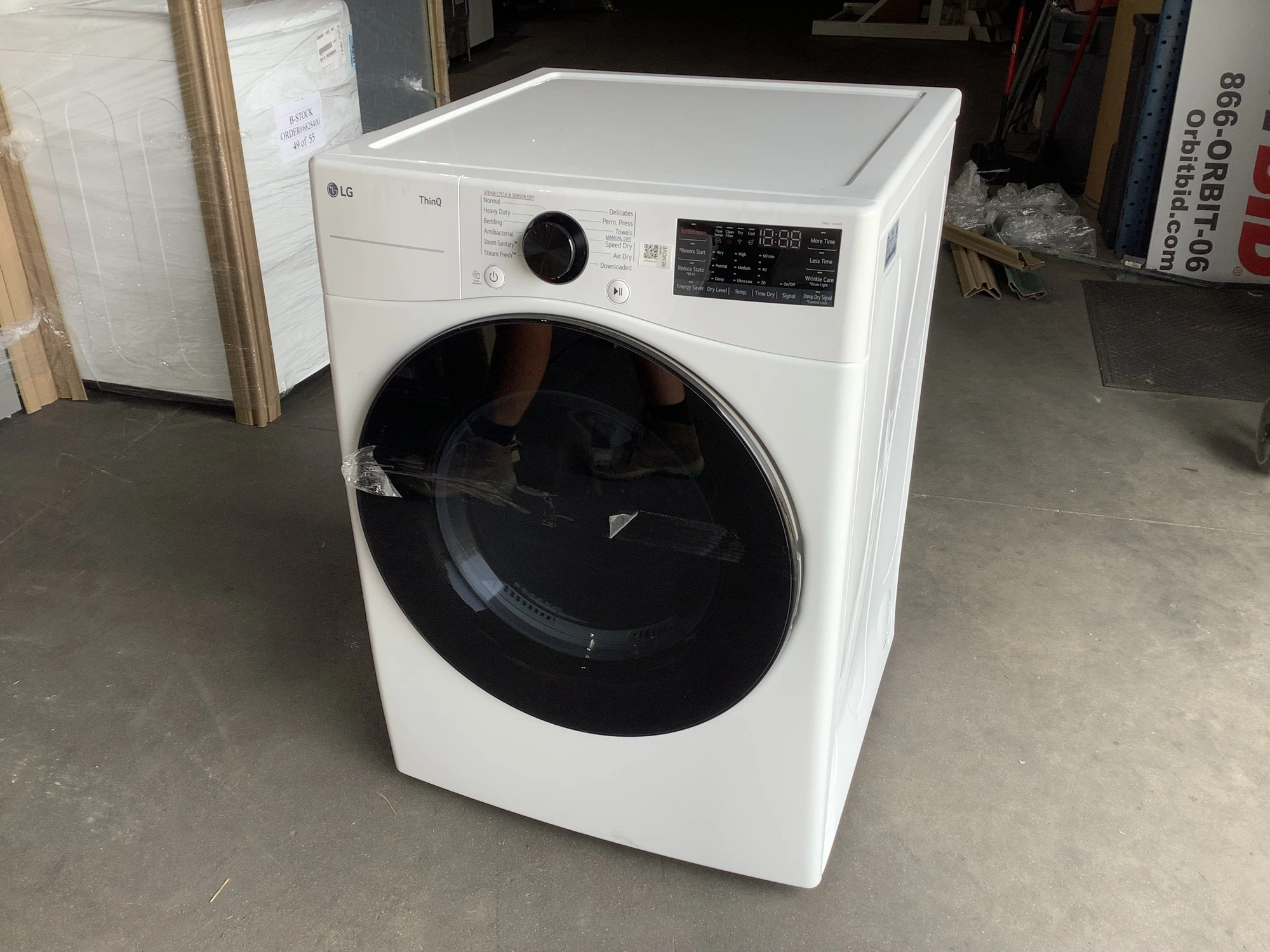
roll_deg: -0.6
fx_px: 1137
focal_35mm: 31
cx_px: 635
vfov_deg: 45.4
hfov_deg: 58.4
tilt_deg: -27.4
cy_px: 476
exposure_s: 1/120
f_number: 2.4
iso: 25
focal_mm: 3.3
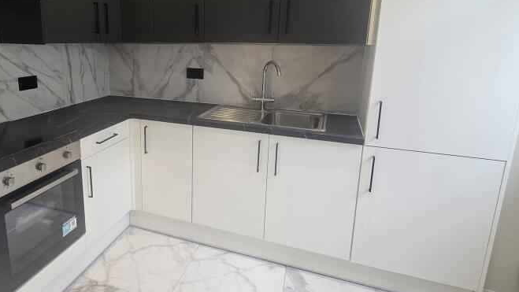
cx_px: 186
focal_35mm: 22
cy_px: 109
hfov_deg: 79.3
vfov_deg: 51.0
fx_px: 303
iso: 50
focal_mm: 2.2
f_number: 2.2
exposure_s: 1/50
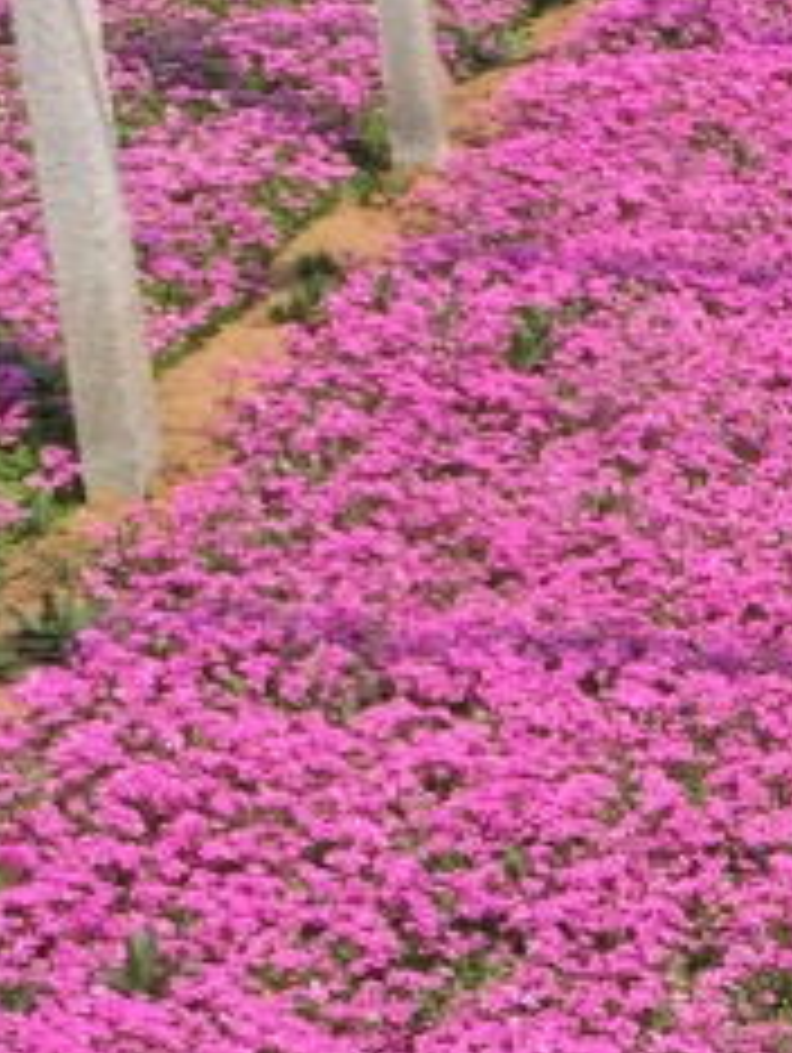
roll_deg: -0.1
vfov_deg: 14.4
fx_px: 4019
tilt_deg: -28.1
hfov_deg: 11.1
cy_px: 1339
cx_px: 850
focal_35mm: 132
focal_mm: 4.15
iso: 32
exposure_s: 1/1799
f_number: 2.2
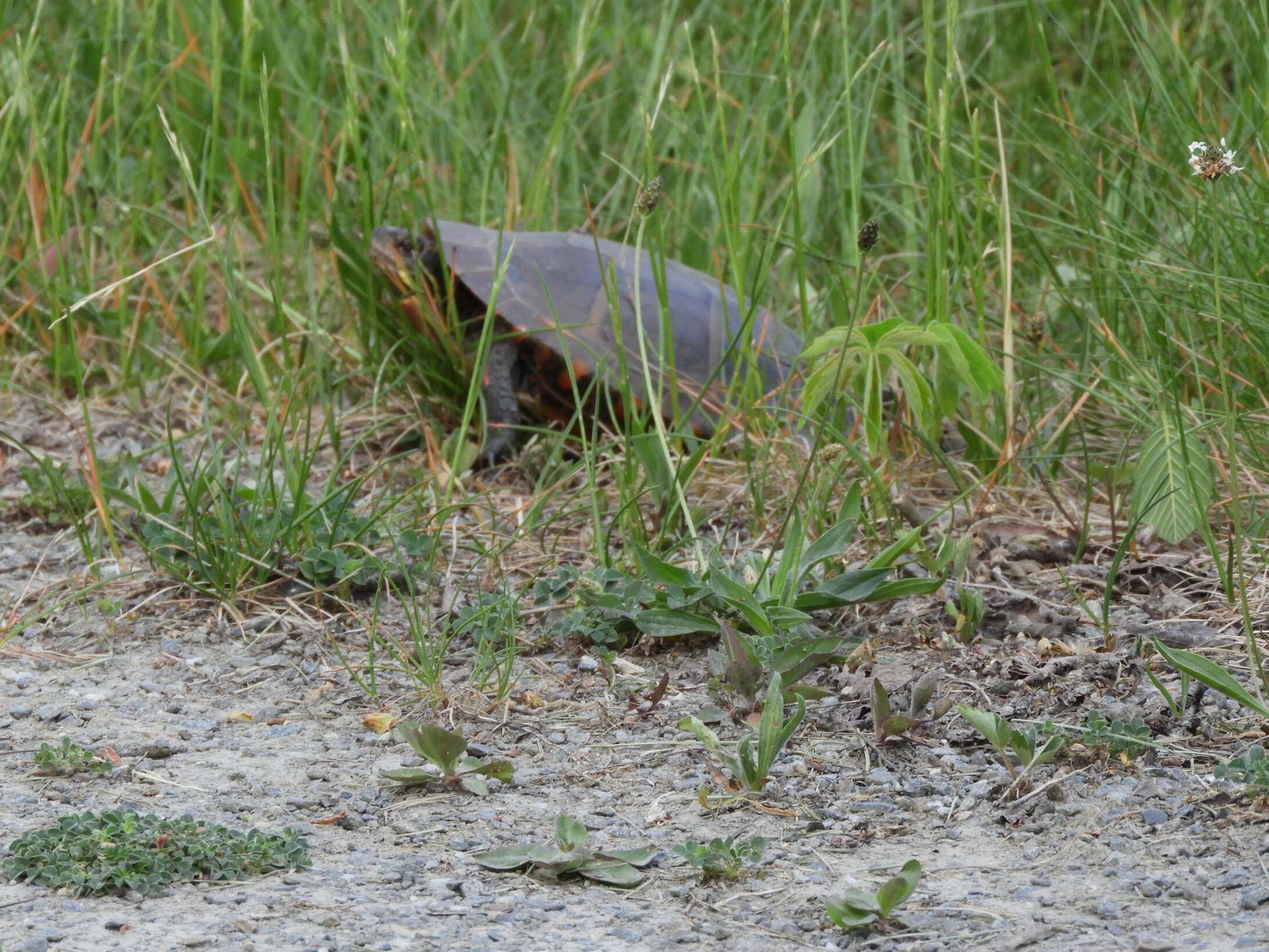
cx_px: 533
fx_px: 14115
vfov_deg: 3.9
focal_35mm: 385
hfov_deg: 5.1
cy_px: 400
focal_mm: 59.1
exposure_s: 1/125
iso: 160
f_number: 5.5
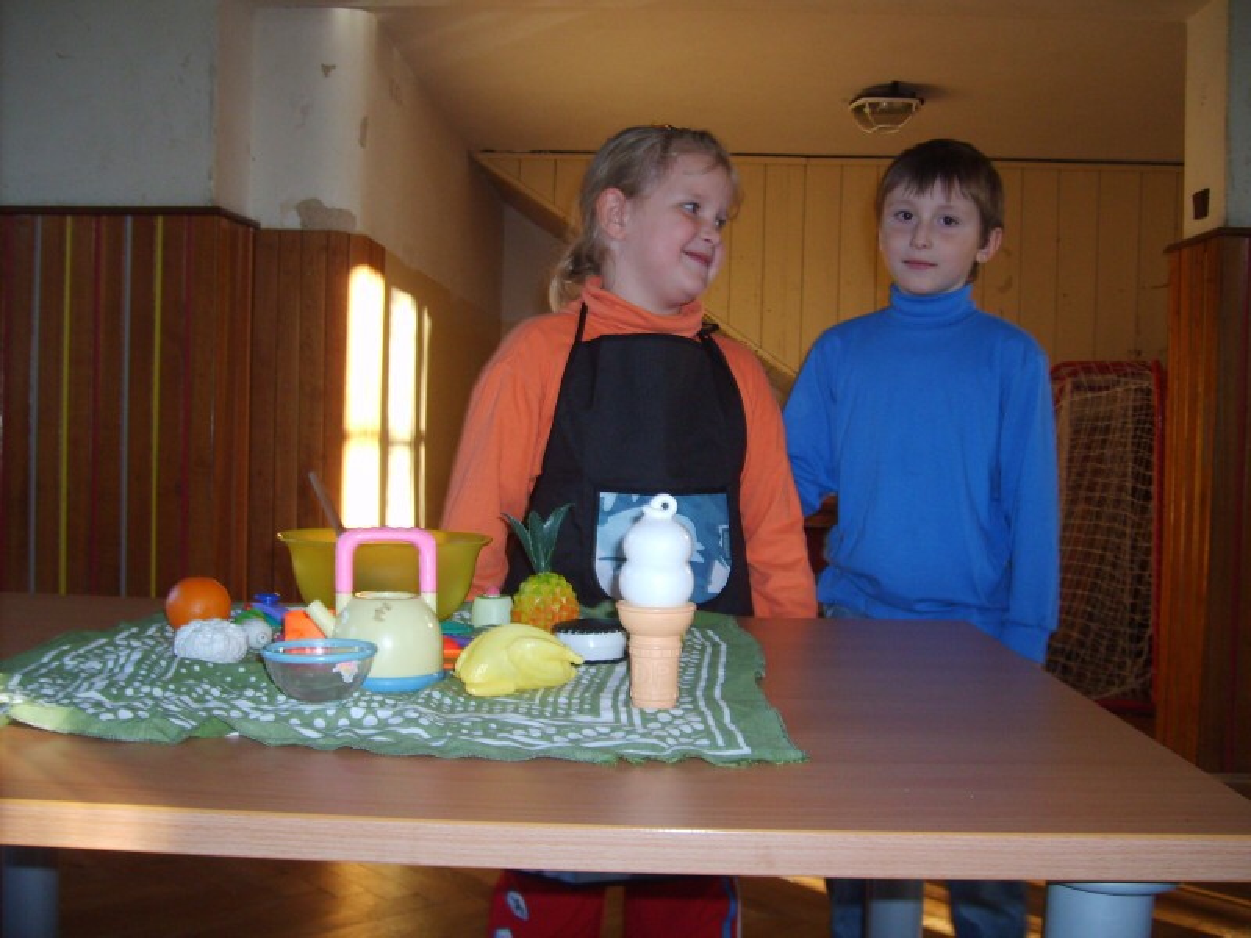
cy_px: 469
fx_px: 1265
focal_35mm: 35
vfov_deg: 40.7
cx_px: 626
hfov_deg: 52.6
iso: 100
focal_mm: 5.8
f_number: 2.8
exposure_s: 1/45
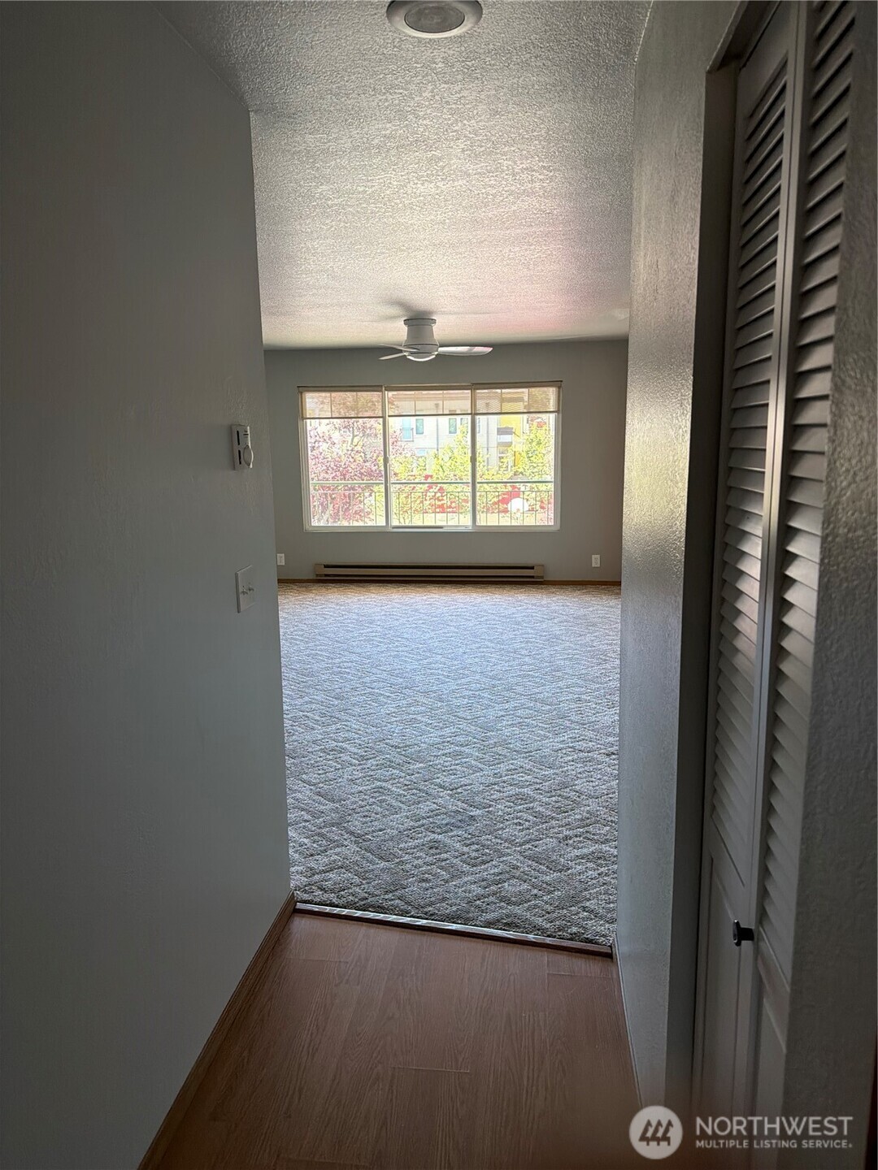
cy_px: 585
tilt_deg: -11.1
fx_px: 812
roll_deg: +0.1
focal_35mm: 24
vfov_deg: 71.6
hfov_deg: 56.8
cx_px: 439
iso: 200
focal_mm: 6.76
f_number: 1.78
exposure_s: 1/121
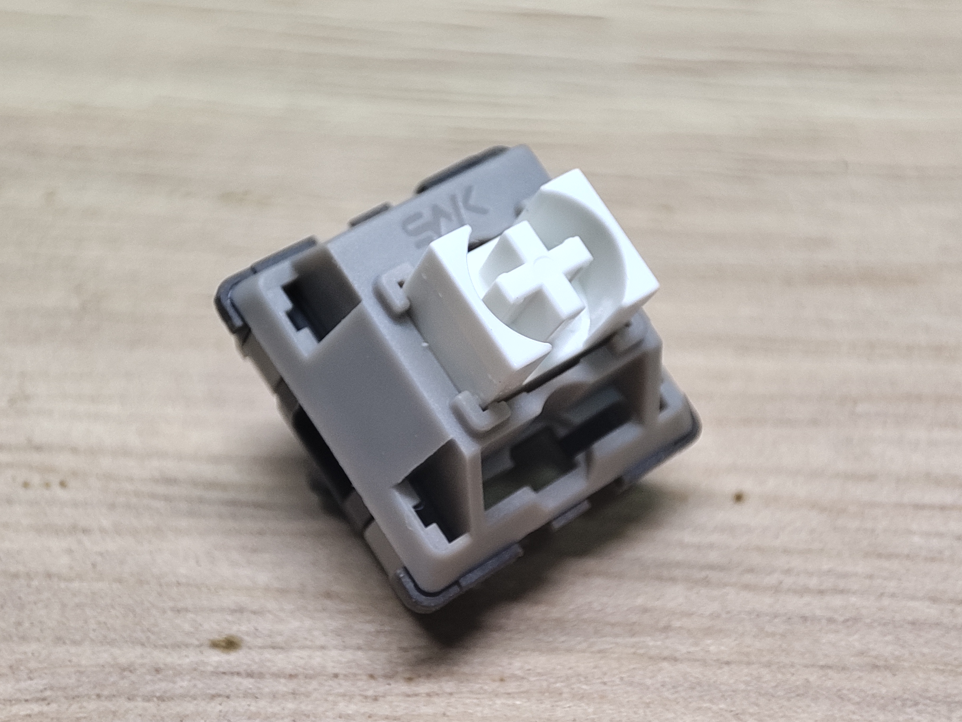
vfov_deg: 28.6
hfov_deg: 37.5
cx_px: 489
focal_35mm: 51
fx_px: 1417
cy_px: 374
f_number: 2.4
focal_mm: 4.03
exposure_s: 1/50
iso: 120
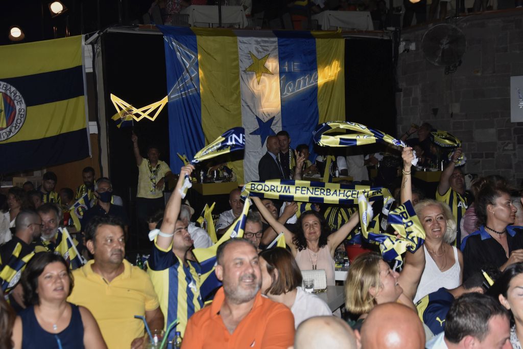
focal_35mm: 52
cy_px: 174
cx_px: 262
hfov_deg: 37.8
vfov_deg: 25.8
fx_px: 763
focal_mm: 35
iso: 800
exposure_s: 1/60
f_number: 5
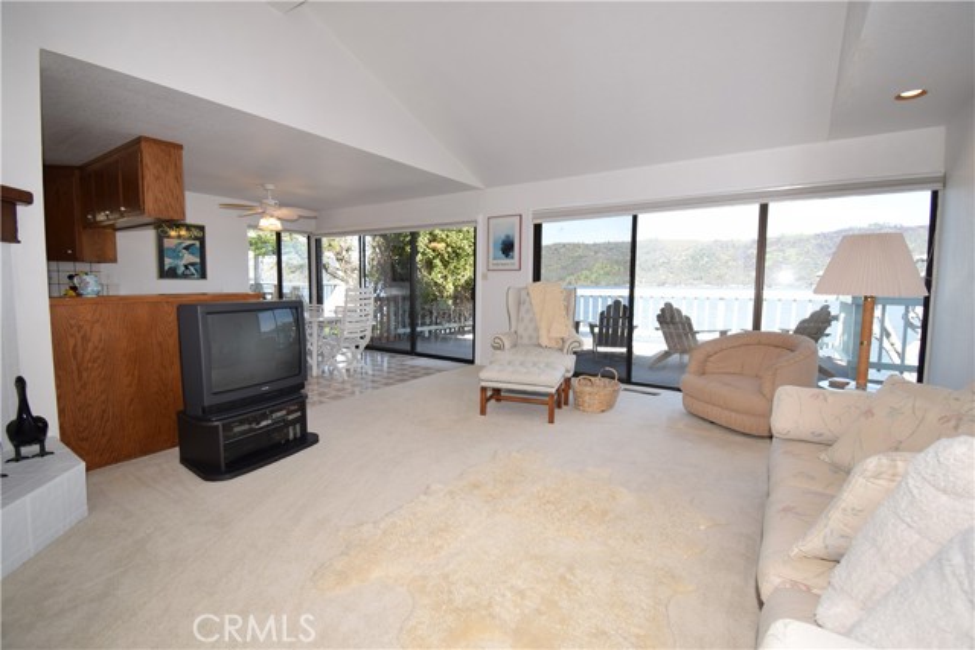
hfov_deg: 100.4
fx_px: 406
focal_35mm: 15
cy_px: 325
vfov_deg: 77.4
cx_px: 488
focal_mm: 10
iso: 200
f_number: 5
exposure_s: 1/200
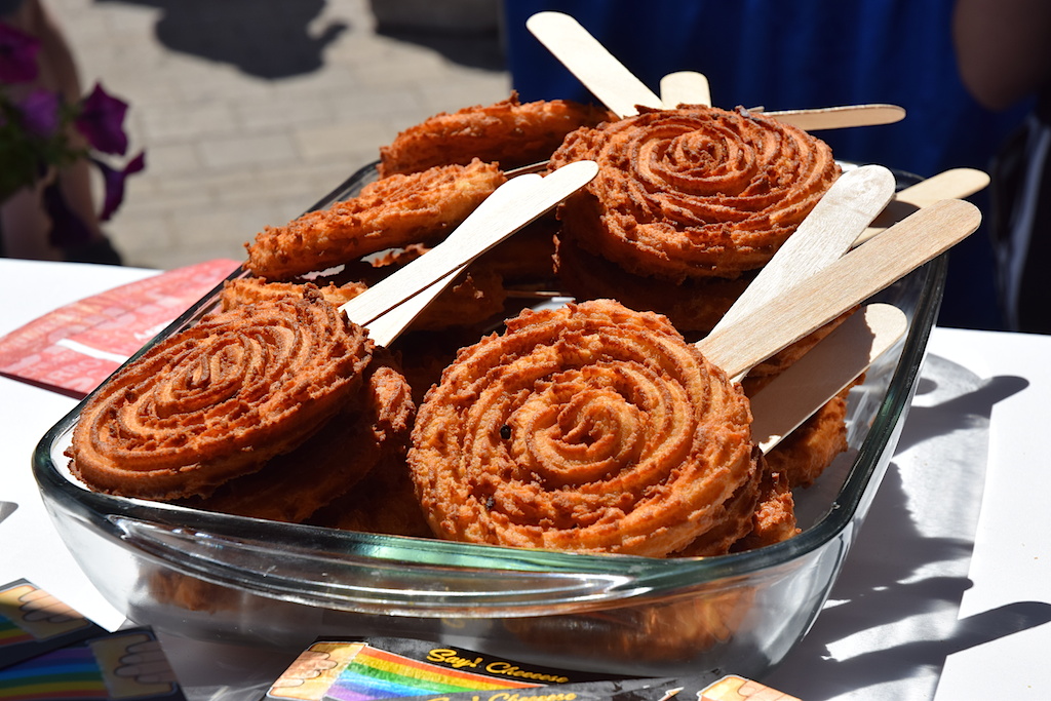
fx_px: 2409
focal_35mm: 82
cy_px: 350
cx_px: 526
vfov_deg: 16.6
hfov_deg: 24.6
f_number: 11
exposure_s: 1/500
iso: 200
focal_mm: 55
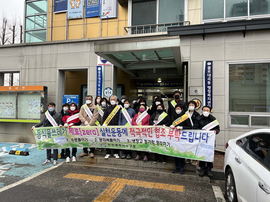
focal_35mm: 26
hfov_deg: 67.3
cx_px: 135
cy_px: 101
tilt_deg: +2.3
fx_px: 203
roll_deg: -0.9
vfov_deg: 53.1
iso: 80
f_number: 1.5
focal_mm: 5.7
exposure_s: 1/121
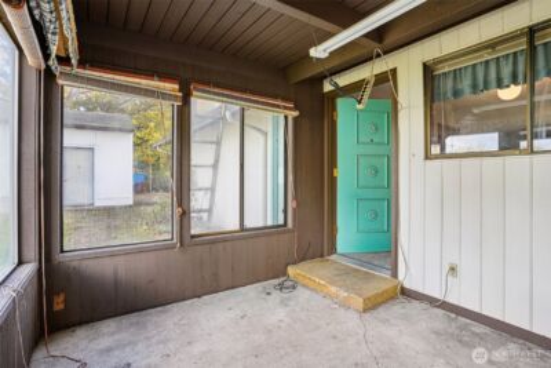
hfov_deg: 93.3
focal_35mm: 17
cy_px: 184
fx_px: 260
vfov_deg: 70.5
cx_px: 276
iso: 400
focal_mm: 17
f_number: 8
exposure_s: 1/45
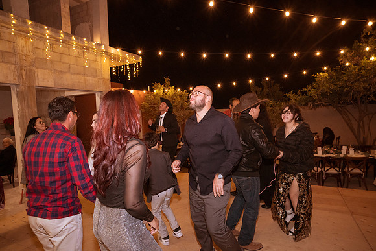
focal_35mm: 20
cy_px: 126
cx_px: 188
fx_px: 209
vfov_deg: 62.0
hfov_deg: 84.0
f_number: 6.3
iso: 3200
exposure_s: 1/60
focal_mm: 20
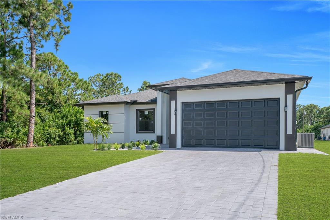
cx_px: 165
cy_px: 110
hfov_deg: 61.9
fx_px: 275
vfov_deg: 43.6
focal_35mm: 30
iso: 100
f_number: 8
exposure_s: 1/250
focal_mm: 20
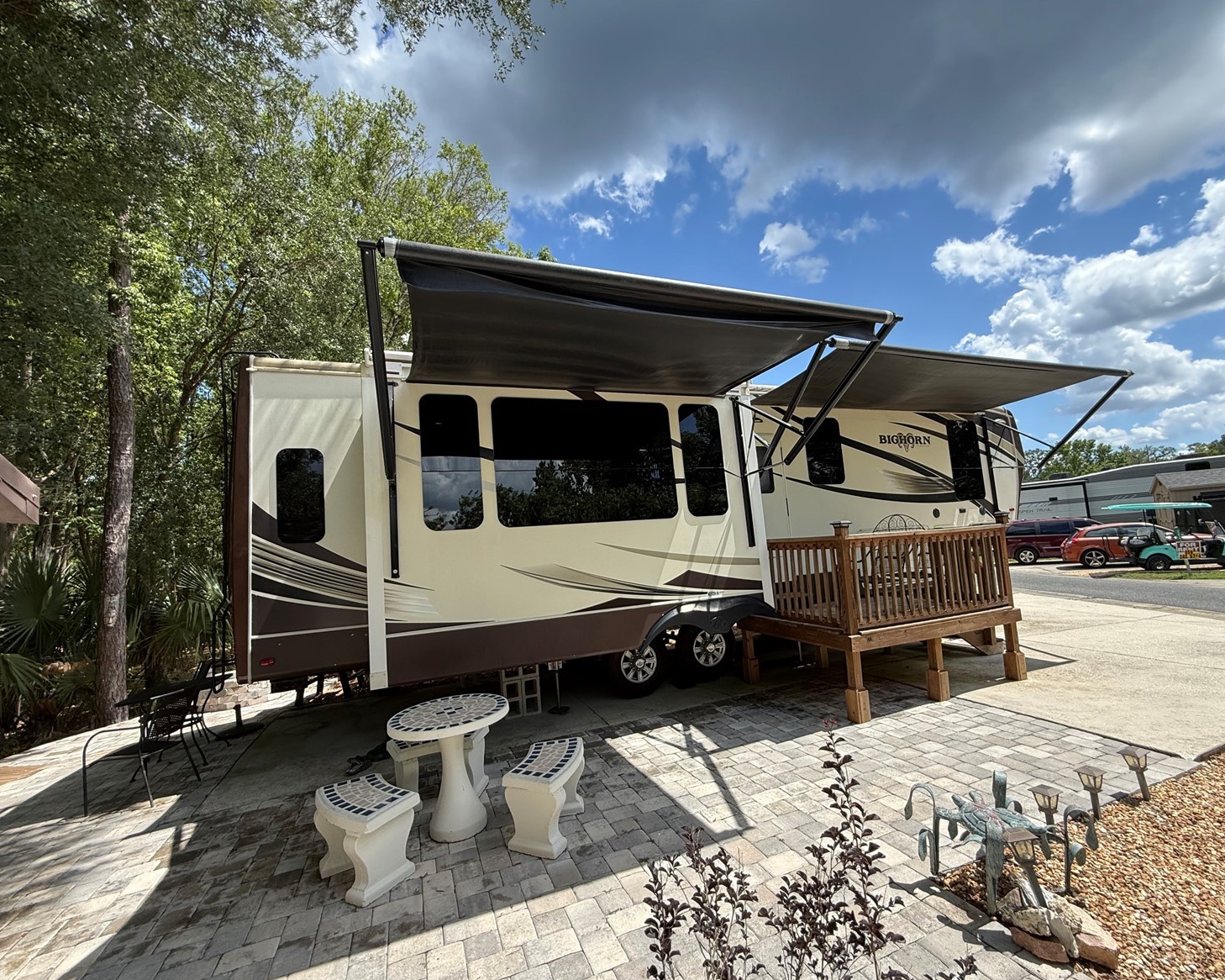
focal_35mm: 15
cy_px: 499
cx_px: 635
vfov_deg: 84.0
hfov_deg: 96.8
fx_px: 544
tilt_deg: +5.9
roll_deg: +4.2
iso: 64
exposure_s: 1/734
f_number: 2.2
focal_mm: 2.22
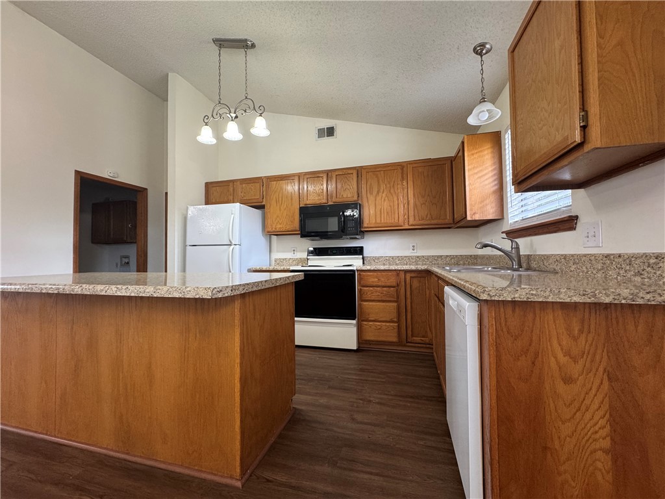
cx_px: 332
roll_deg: +0.3
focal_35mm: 14
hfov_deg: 102.1
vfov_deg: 85.7
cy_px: 250
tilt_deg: +1.8
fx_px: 269
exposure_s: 1/60
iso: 200
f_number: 2.2
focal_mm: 2.22
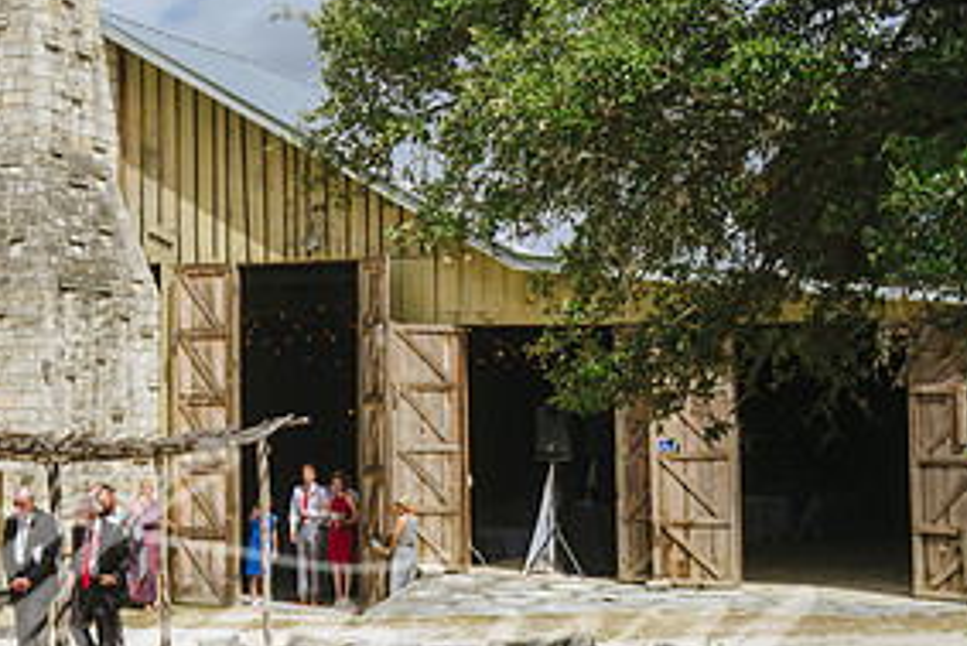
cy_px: 251
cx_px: 41
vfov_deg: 17.5
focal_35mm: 78
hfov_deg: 25.0
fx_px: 2096
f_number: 2.8
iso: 31
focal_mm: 38
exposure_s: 1/1250
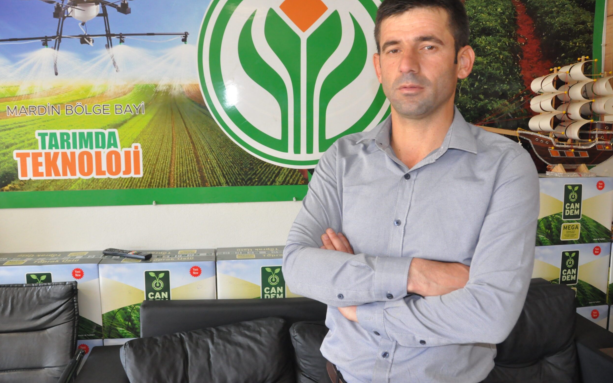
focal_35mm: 28
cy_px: 183
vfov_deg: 44.5
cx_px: 306
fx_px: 468
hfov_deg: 66.5
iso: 1600
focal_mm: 18
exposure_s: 1/60
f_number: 5
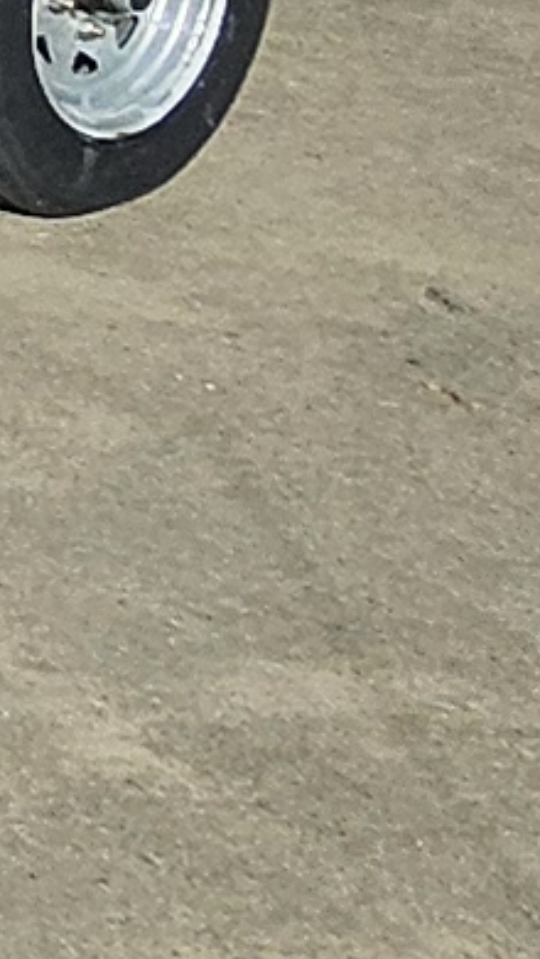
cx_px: -2302
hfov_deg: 5.6
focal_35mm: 145
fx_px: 3690
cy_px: -773
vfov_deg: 13.3
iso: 32
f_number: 2.2
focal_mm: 1.7
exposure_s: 1/1814
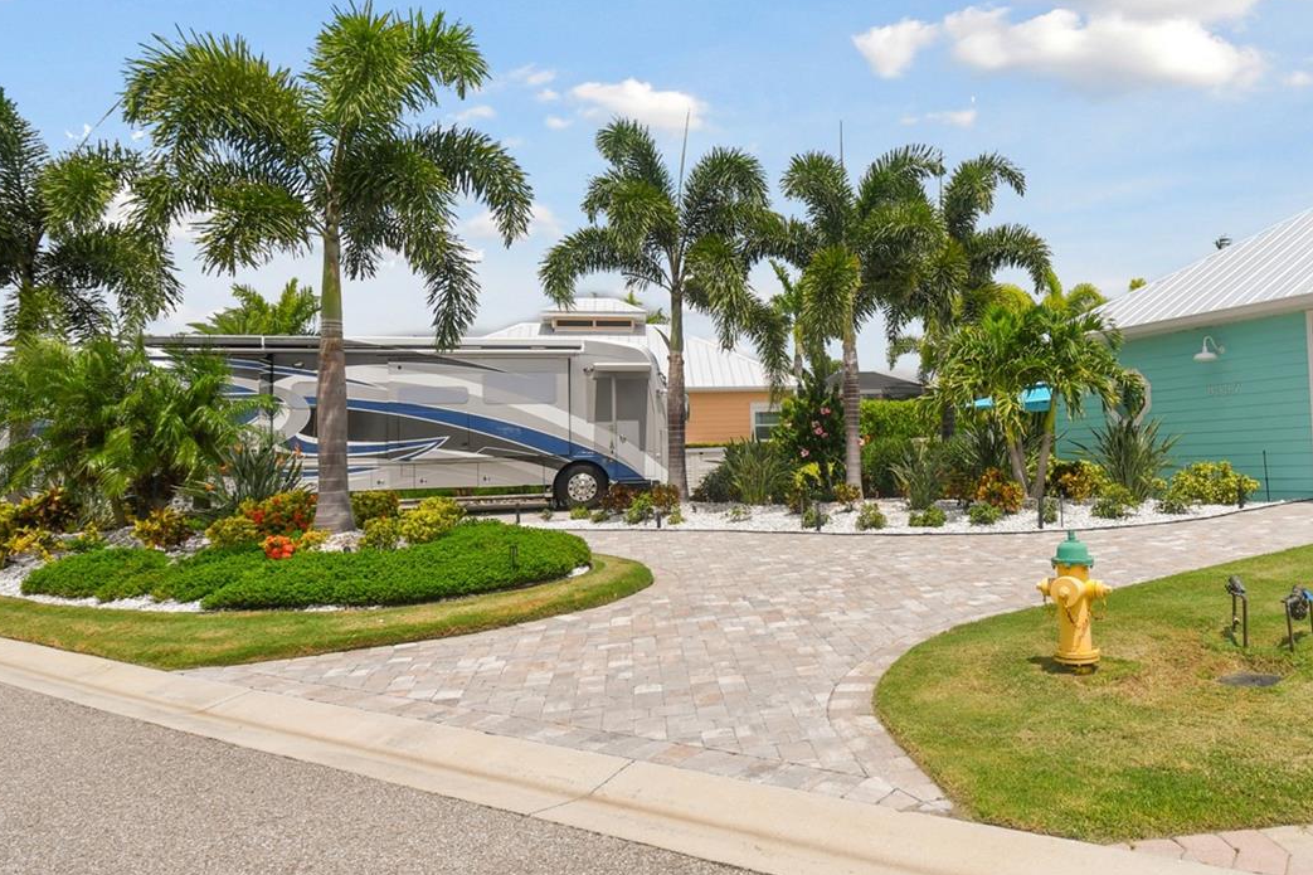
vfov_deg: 54.8
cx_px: 890
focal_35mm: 23
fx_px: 839
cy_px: 360
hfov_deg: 73.5
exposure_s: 1/320
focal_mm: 10
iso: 100
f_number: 7.1
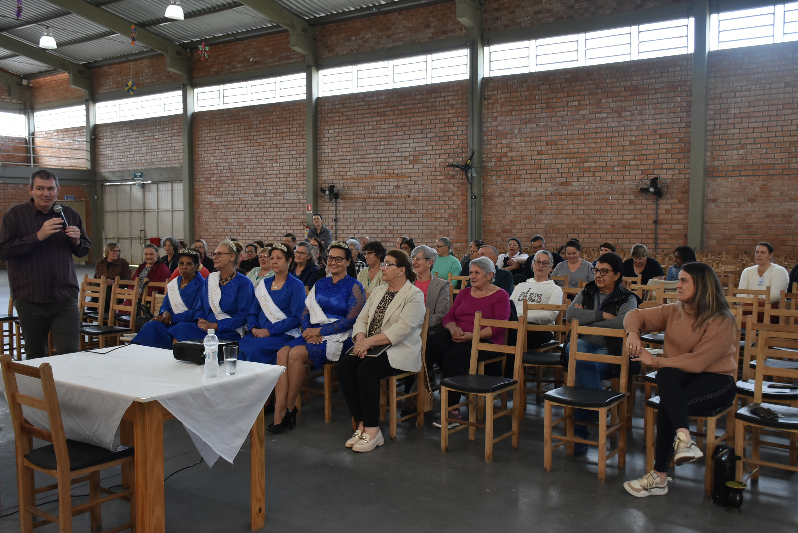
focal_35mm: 34
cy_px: 266
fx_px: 765
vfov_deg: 38.4
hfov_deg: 55.1
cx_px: 399
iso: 800
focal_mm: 23
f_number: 5.6
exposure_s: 1/125
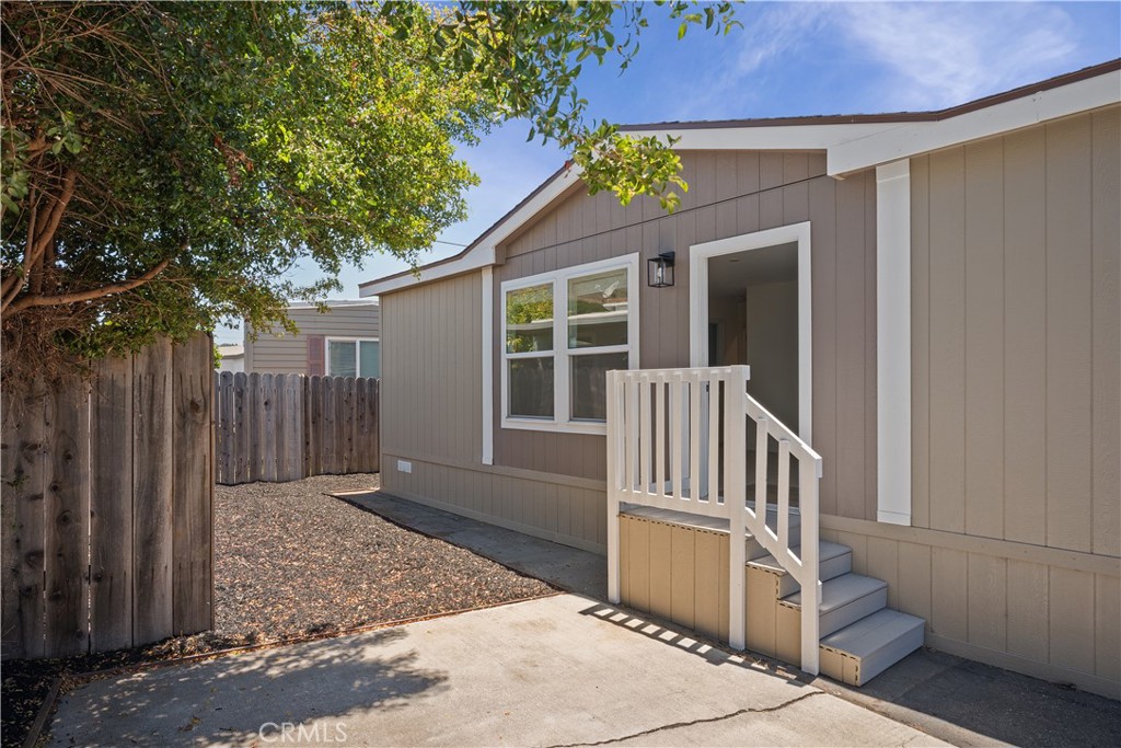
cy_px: 374
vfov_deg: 61.9
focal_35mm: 20
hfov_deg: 84.0
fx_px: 623
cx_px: 560
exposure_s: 1/40
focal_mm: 20
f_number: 11
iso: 200
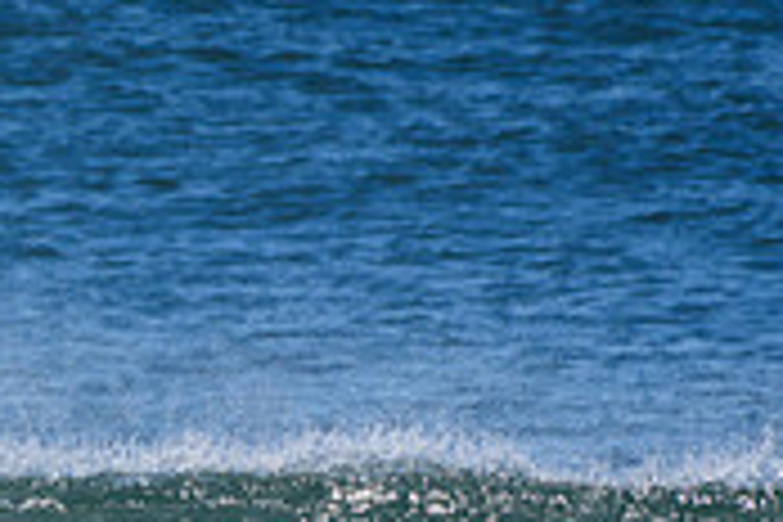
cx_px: -356
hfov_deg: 0.8
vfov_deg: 0.6
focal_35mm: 2497
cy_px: 772
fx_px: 54306
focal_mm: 500
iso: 360
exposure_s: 1/2000
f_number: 5.6
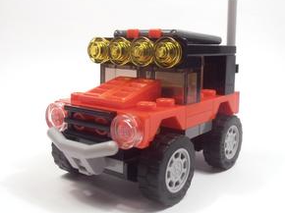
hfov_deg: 41.2
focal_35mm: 46
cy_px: 94
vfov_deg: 31.4
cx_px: 160
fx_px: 378
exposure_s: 1/60
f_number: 3.9
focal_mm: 6.61
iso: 80
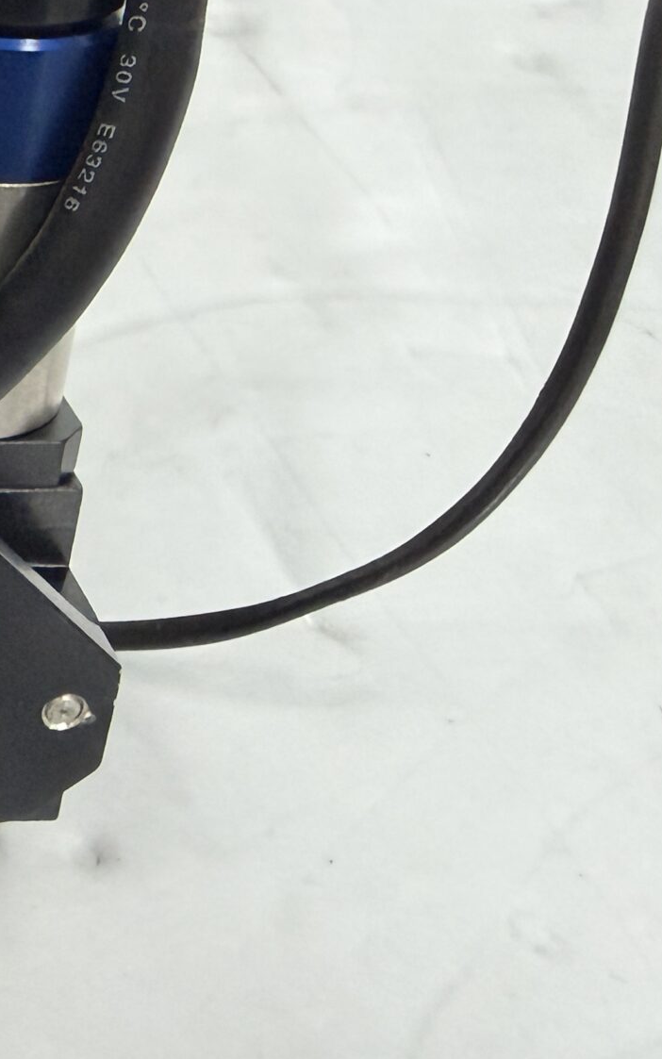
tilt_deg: -40.7
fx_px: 1674
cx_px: -501
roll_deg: +0.1
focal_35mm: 58
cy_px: 338
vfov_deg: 34.7
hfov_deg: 18.1
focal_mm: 2.22
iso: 320
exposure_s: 1/50
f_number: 2.2
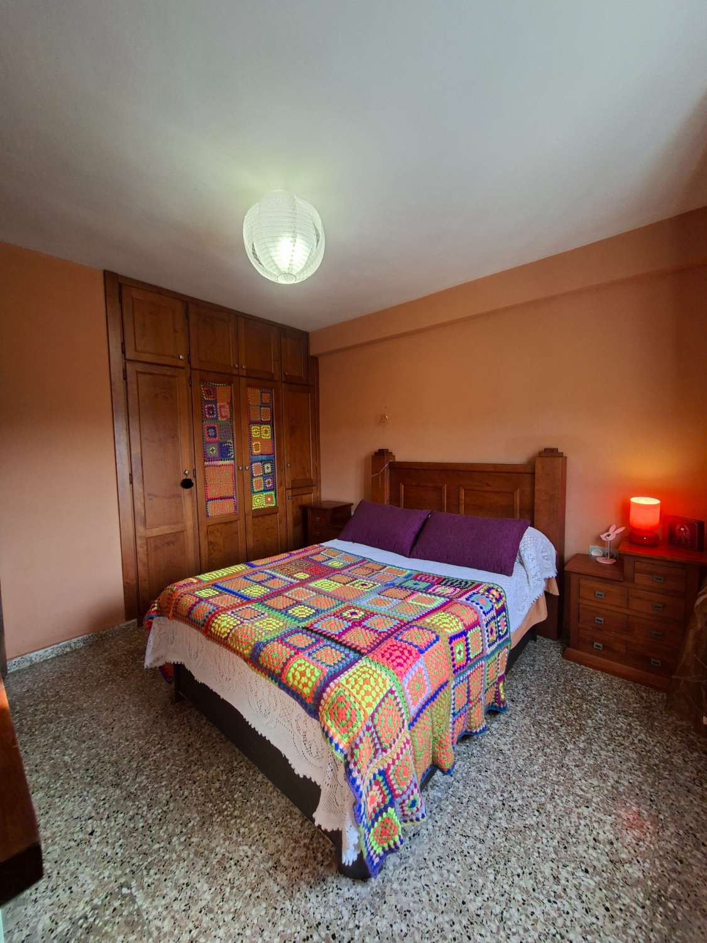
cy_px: 472
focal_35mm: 13
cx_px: 354
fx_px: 354
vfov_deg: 106.2
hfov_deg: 89.9
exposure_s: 1/40
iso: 100
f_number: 2.2
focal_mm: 1.74
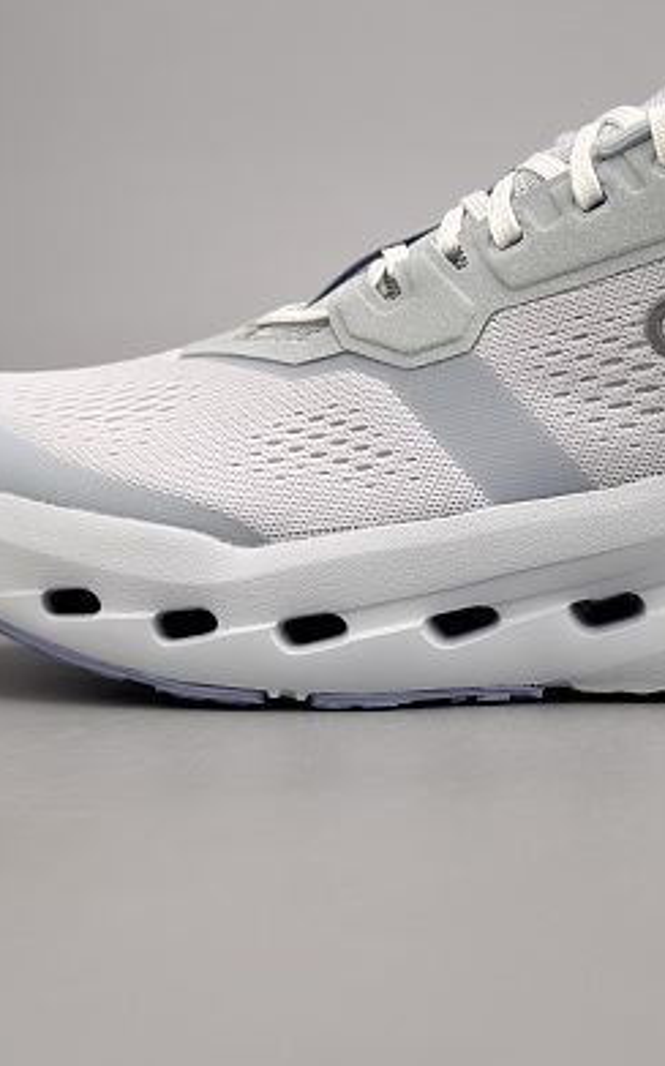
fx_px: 2206
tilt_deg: -0.9
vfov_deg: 27.1
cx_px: 581
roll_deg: +0.6
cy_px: 414
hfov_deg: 16.9
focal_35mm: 76
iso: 100
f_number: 1.78
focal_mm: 6.76
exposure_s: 1/738
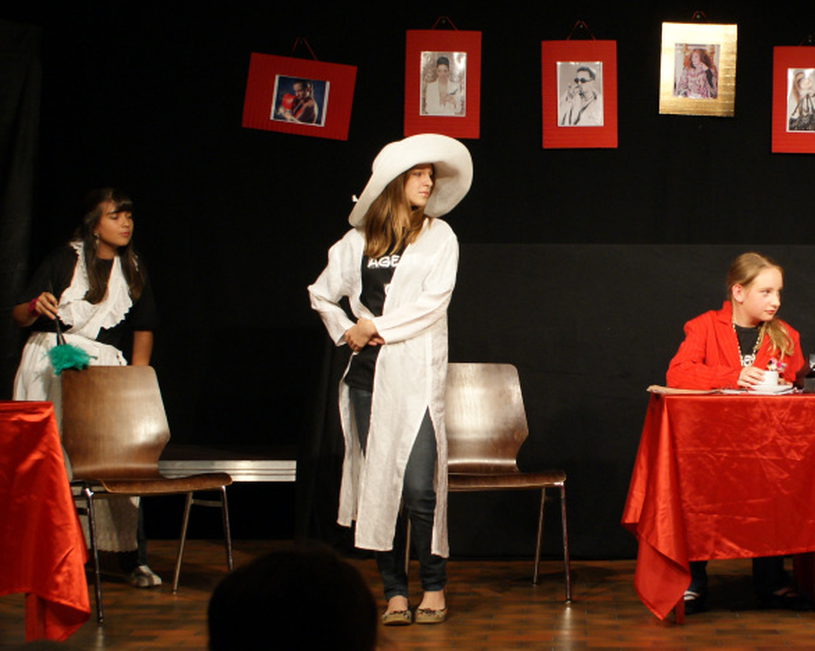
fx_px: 1663
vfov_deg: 22.1
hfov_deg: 26.9
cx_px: 686
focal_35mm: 69
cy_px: 314
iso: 400
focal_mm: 28
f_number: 5
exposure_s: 1/40
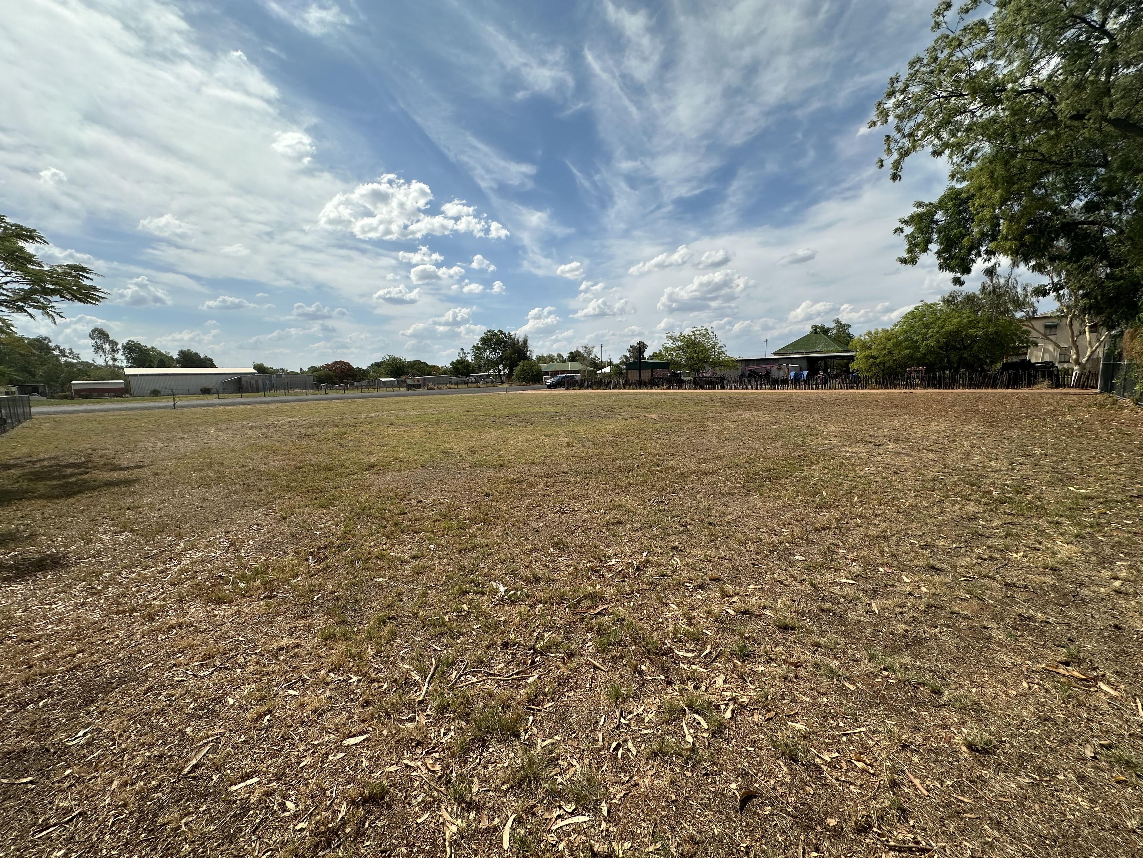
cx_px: 572
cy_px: 429
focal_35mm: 14
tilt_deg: -5.7
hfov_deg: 102.1
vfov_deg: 85.7
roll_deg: +1.1
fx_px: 462
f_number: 2.2
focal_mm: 2.22
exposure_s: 1/4000
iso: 50
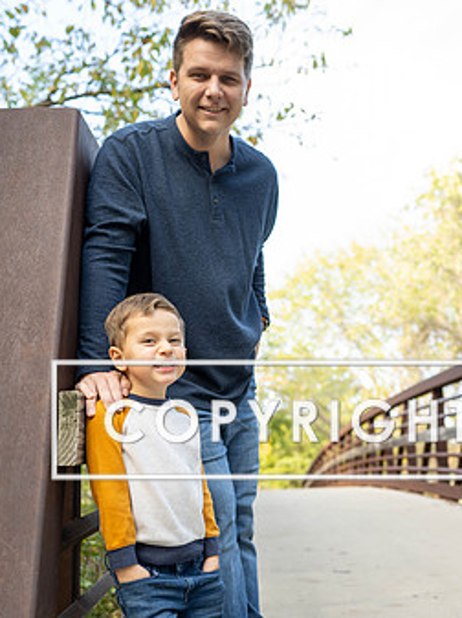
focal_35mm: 45
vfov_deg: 41.8
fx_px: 802
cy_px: 385
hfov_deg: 32.1
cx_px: 264
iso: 160
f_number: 2.8
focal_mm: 35
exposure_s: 1/200
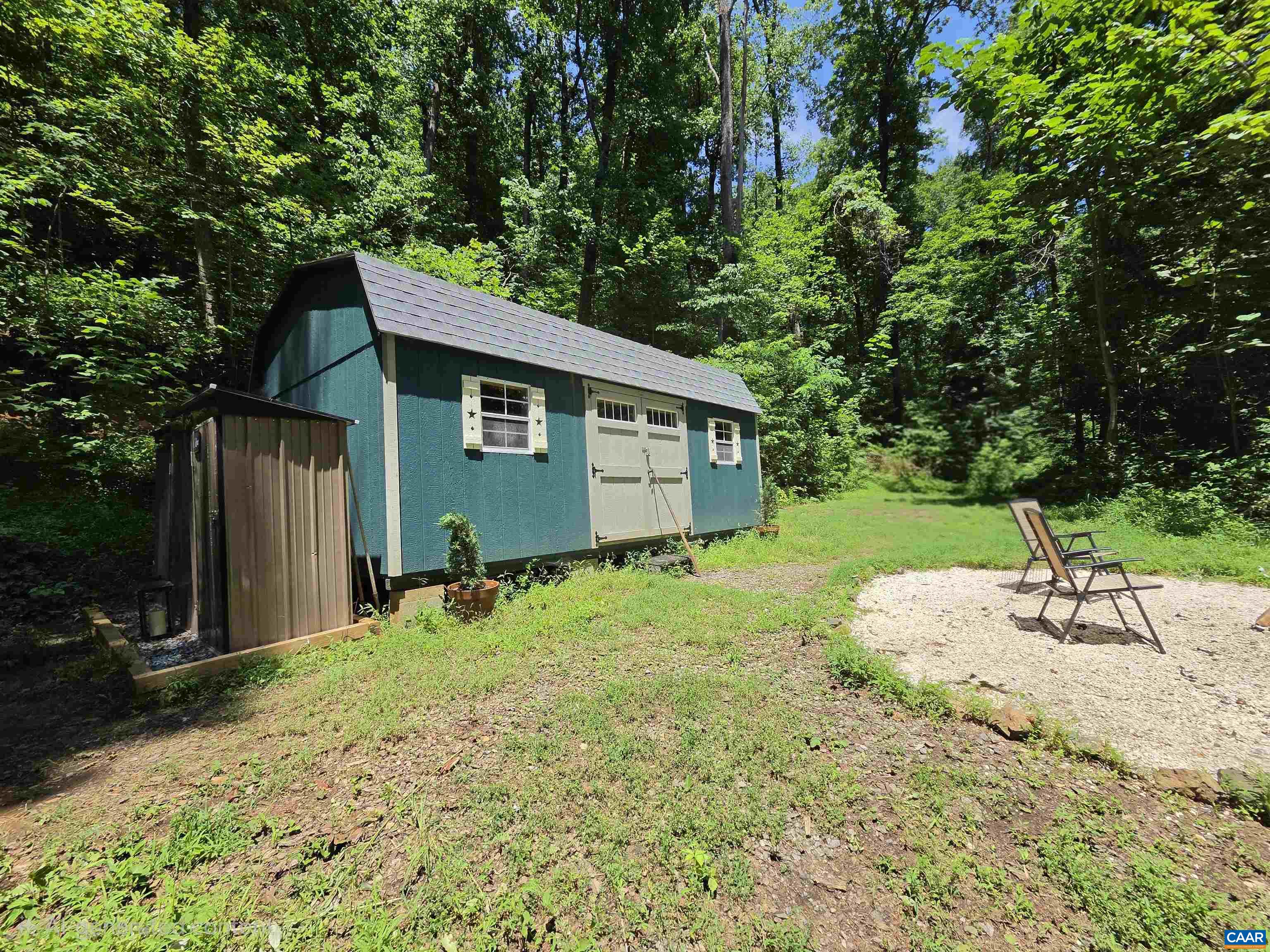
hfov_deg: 106.2
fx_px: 477
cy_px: 476
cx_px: 635
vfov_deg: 89.9
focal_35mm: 13
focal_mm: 2.2
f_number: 2.2
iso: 100
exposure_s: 1/3333
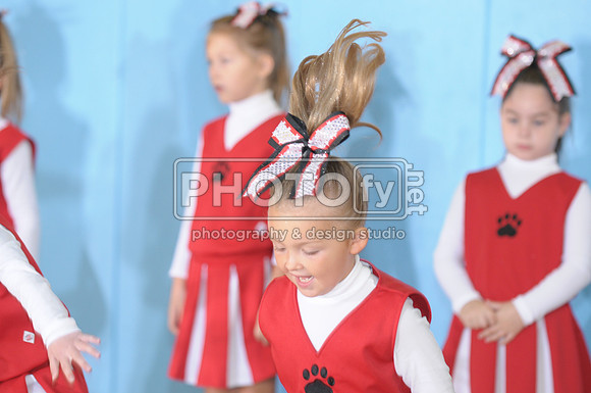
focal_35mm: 180
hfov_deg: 11.4
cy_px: 196
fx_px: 2951
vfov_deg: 7.6
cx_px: 296
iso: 500
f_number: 2.8
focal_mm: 120
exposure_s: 1/125
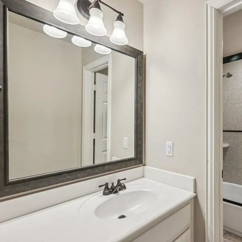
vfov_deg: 73.0
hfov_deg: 71.0
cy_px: 125
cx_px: 160
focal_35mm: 21
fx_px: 163
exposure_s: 1/40
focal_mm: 15.5
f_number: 8
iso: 400
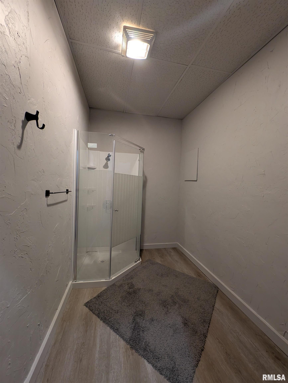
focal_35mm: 12
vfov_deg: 110.5
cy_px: 192
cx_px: 144
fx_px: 133
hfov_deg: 94.6
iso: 157
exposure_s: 1/24
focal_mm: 2.23
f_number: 1.95
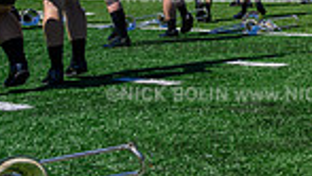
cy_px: -101
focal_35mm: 99
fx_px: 820
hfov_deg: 16.8
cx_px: 601
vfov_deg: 11.7
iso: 160
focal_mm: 24
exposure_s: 1/640
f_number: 8
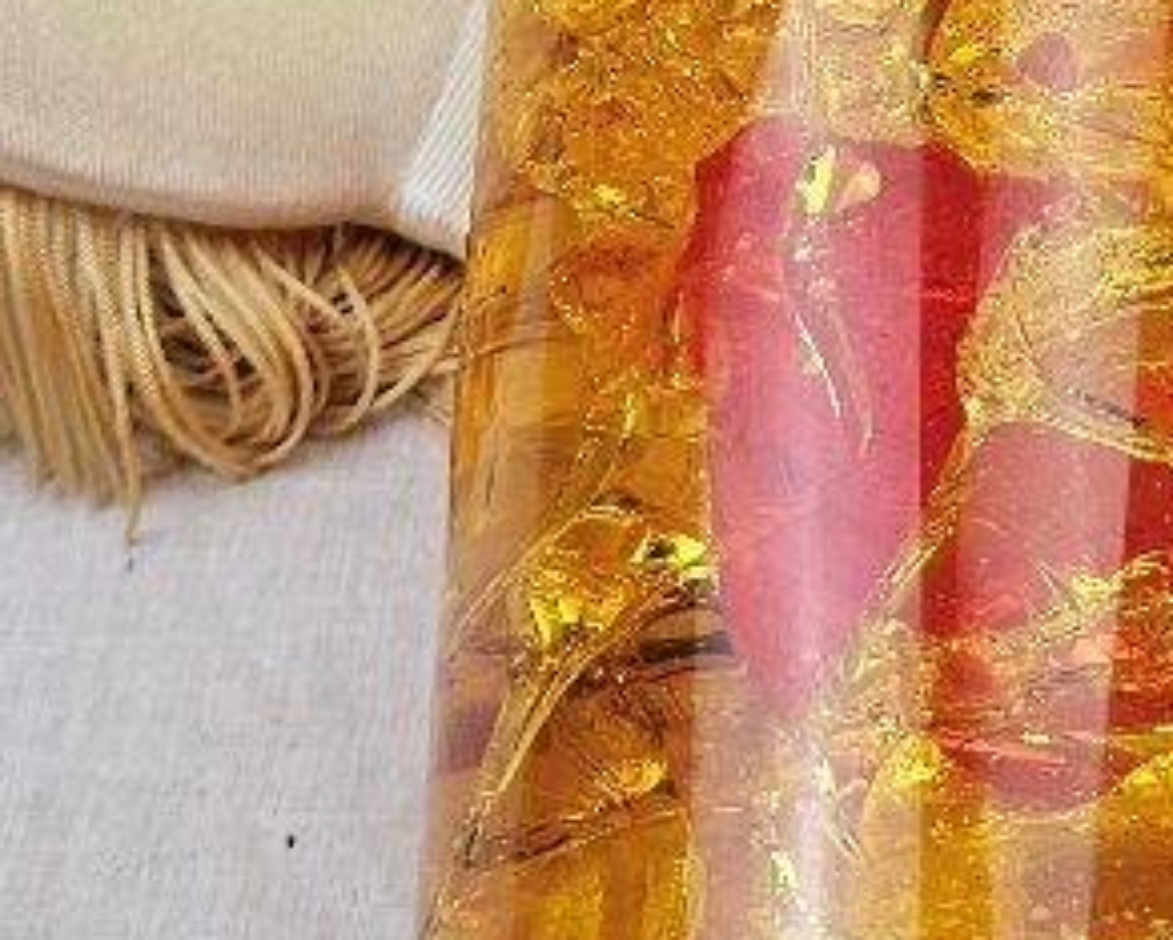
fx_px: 4273
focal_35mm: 123
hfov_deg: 15.5
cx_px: 992
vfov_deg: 11.6
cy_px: -759
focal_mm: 6.3
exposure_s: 1/100
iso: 40
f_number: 1.7
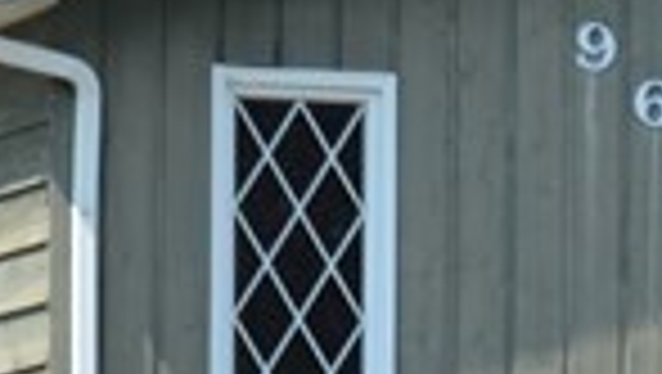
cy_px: 1018
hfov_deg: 4.1
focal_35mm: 522
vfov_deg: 2.3
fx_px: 9169
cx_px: 1410
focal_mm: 45
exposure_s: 1/250
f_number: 8
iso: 100
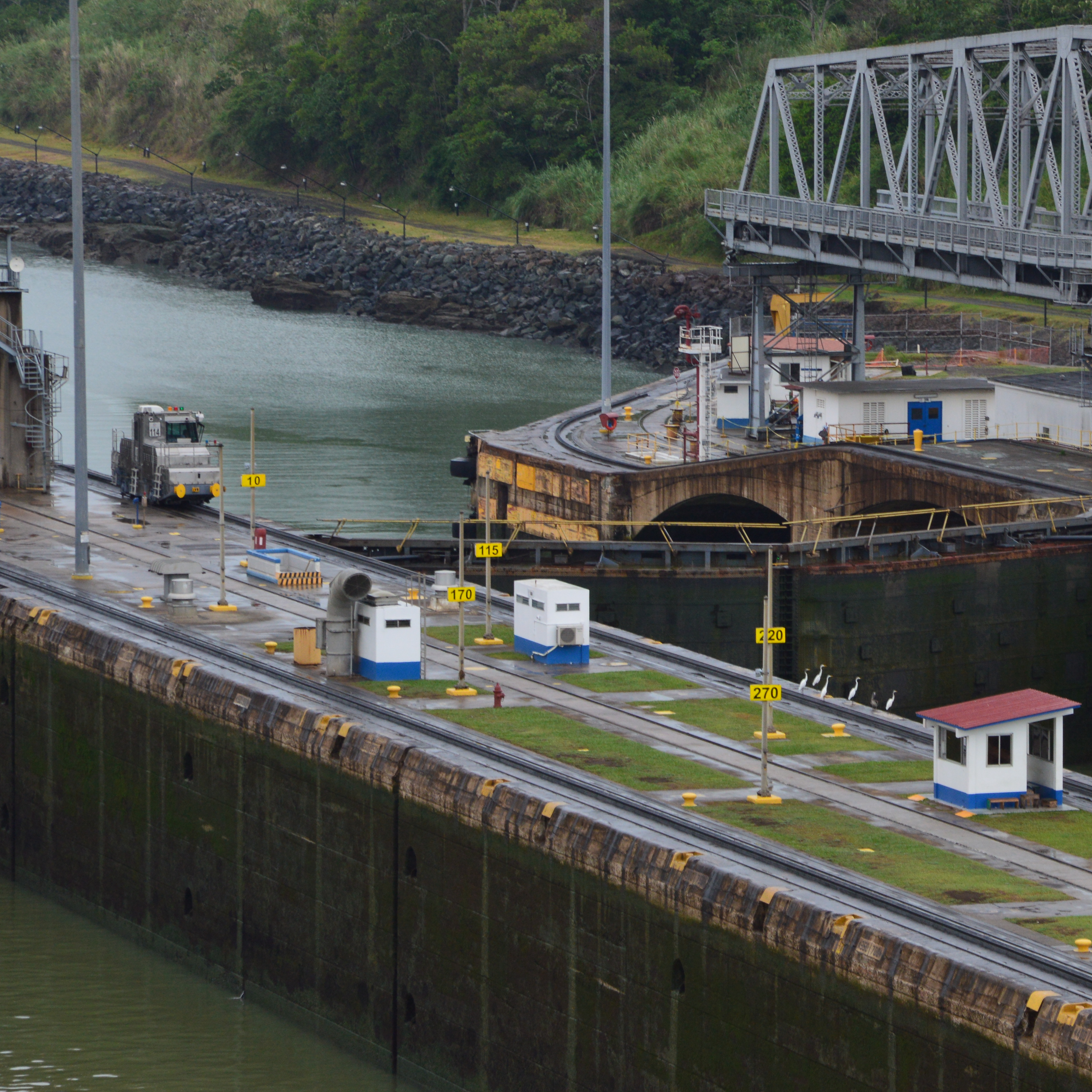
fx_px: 7698
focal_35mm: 216
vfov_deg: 8.1
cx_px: 833
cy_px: 512
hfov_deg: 8.1
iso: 400
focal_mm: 105
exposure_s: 1/160
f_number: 10
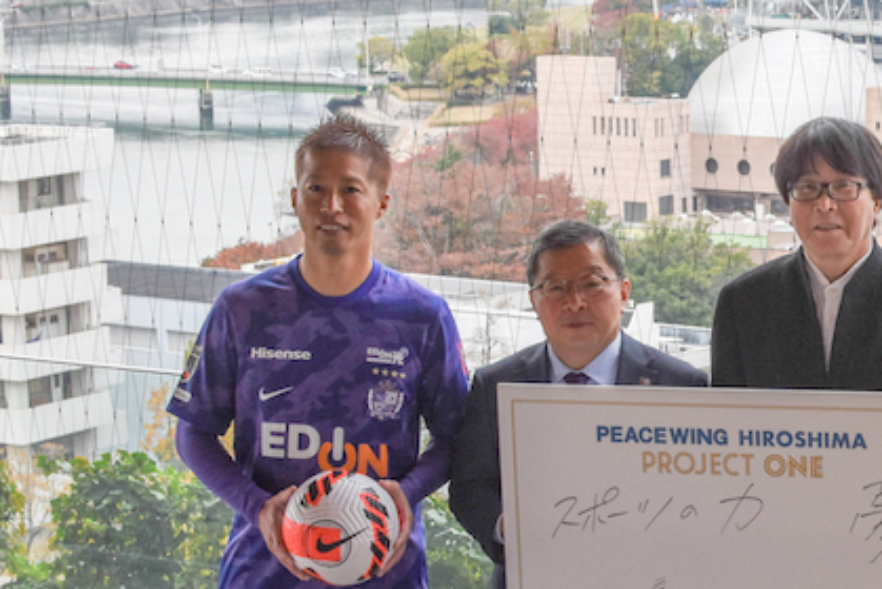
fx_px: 3069
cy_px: 443
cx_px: 981
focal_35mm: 125
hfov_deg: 15.9
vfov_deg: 10.9
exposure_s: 1/200
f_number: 7.1
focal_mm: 35
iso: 400
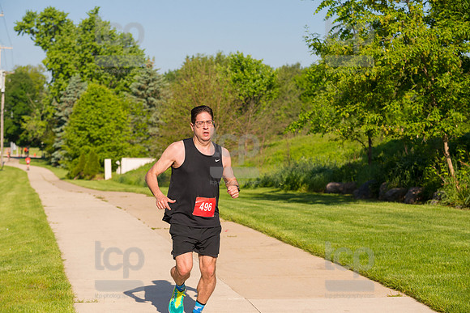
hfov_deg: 22.1
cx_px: 235
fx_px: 1201
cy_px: 156
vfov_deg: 14.9
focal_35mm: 92
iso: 400
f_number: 5.6
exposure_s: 1/2000
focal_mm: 92
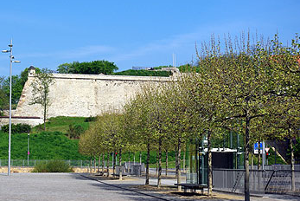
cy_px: 94
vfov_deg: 16.5
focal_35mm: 83
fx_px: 692
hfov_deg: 24.4
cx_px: 118
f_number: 8
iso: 100
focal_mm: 43
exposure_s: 1/500
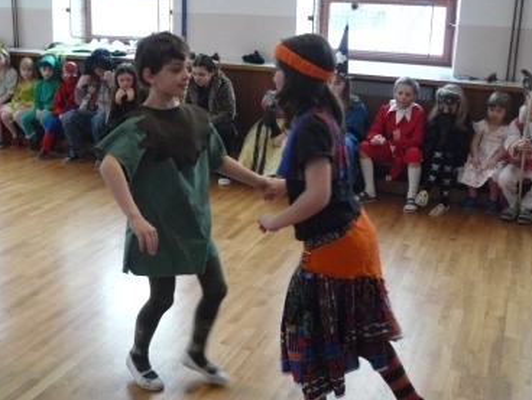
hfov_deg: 42.8
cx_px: 231
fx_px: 677
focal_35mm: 44
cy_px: 182
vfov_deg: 32.9
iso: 400
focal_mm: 6
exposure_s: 1/125
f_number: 2.8
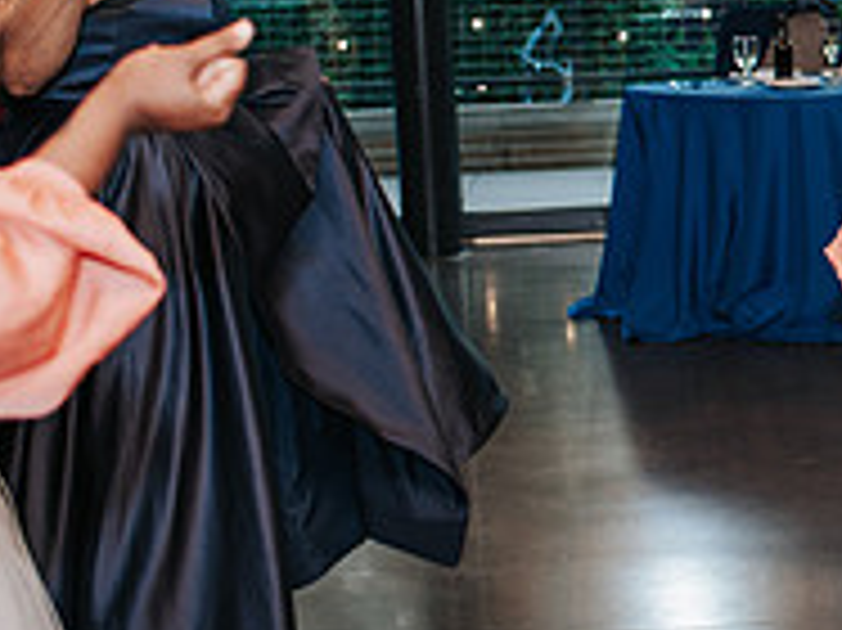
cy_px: 155
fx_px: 2650
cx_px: 1225
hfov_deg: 16.6
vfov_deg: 13.5
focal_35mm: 109
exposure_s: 1/160
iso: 640
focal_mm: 35
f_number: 2.8
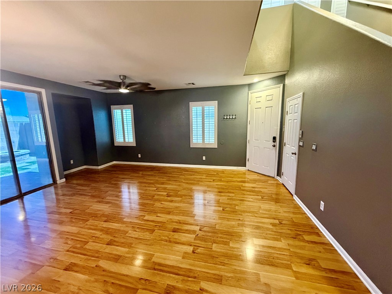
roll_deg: +1.2
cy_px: 147
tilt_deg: -9.3
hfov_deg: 102.1
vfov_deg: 85.7
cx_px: 196
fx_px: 159
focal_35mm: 14
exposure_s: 1/60
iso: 640
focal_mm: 2.22
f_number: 2.2
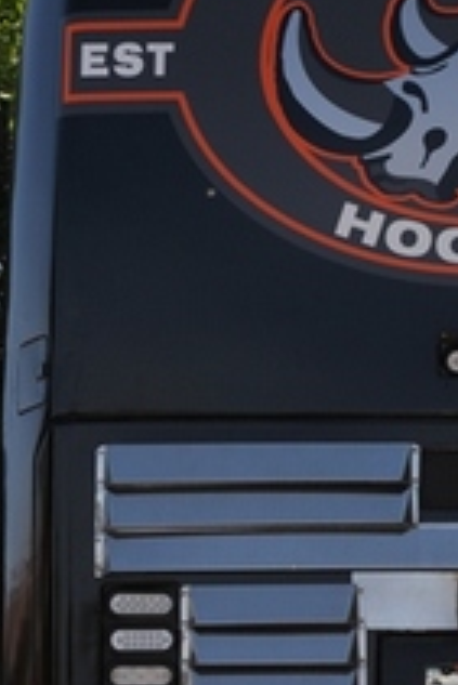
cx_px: 452
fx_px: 4725
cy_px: 351
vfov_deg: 8.3
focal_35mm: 248
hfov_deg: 5.5
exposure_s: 1/160
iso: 200
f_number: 9
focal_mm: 70
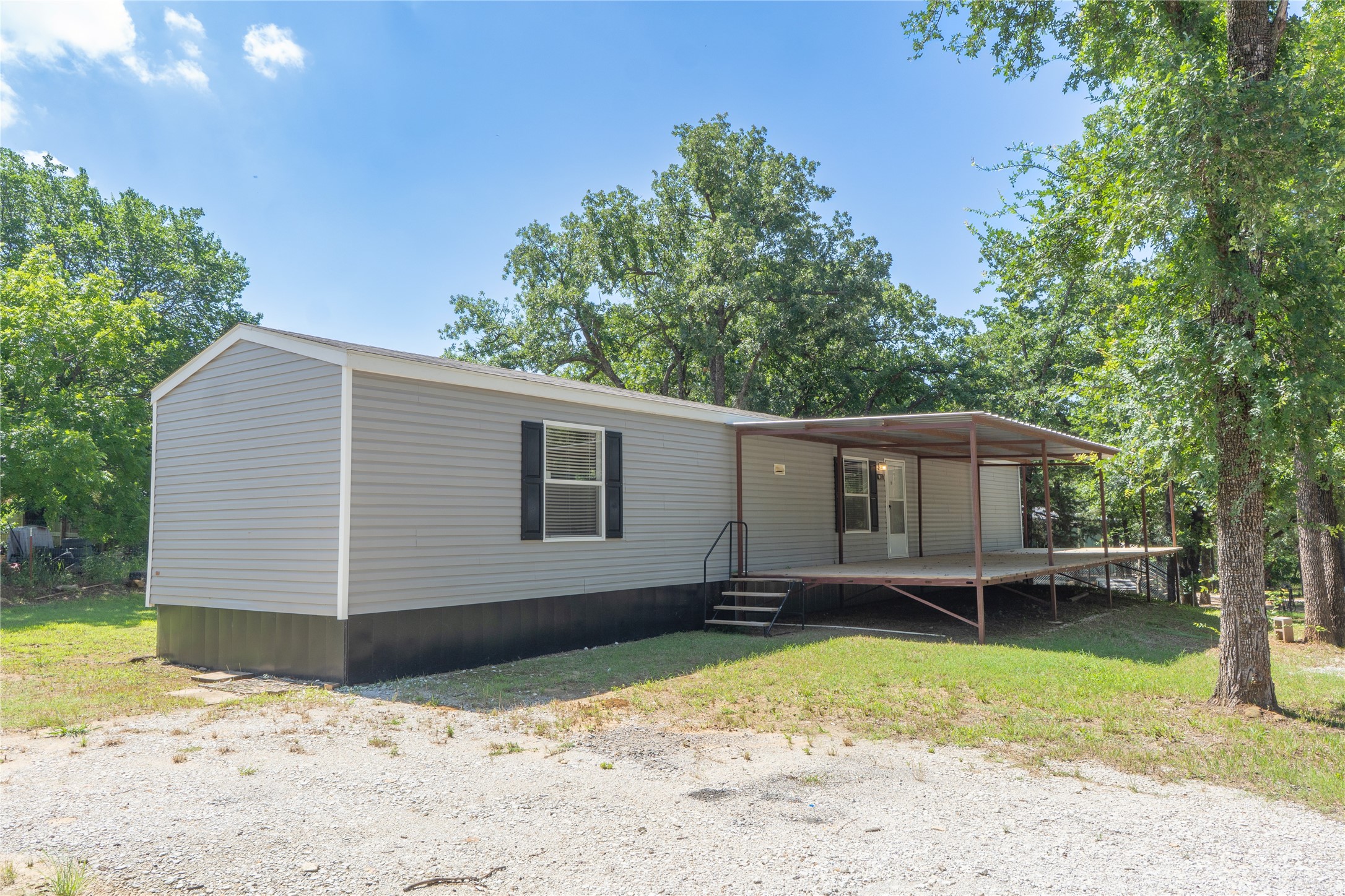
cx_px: 672
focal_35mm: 26
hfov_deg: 68.9
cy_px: 448
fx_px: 981
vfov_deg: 49.1
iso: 100
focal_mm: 17.5
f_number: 9
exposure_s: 1/125
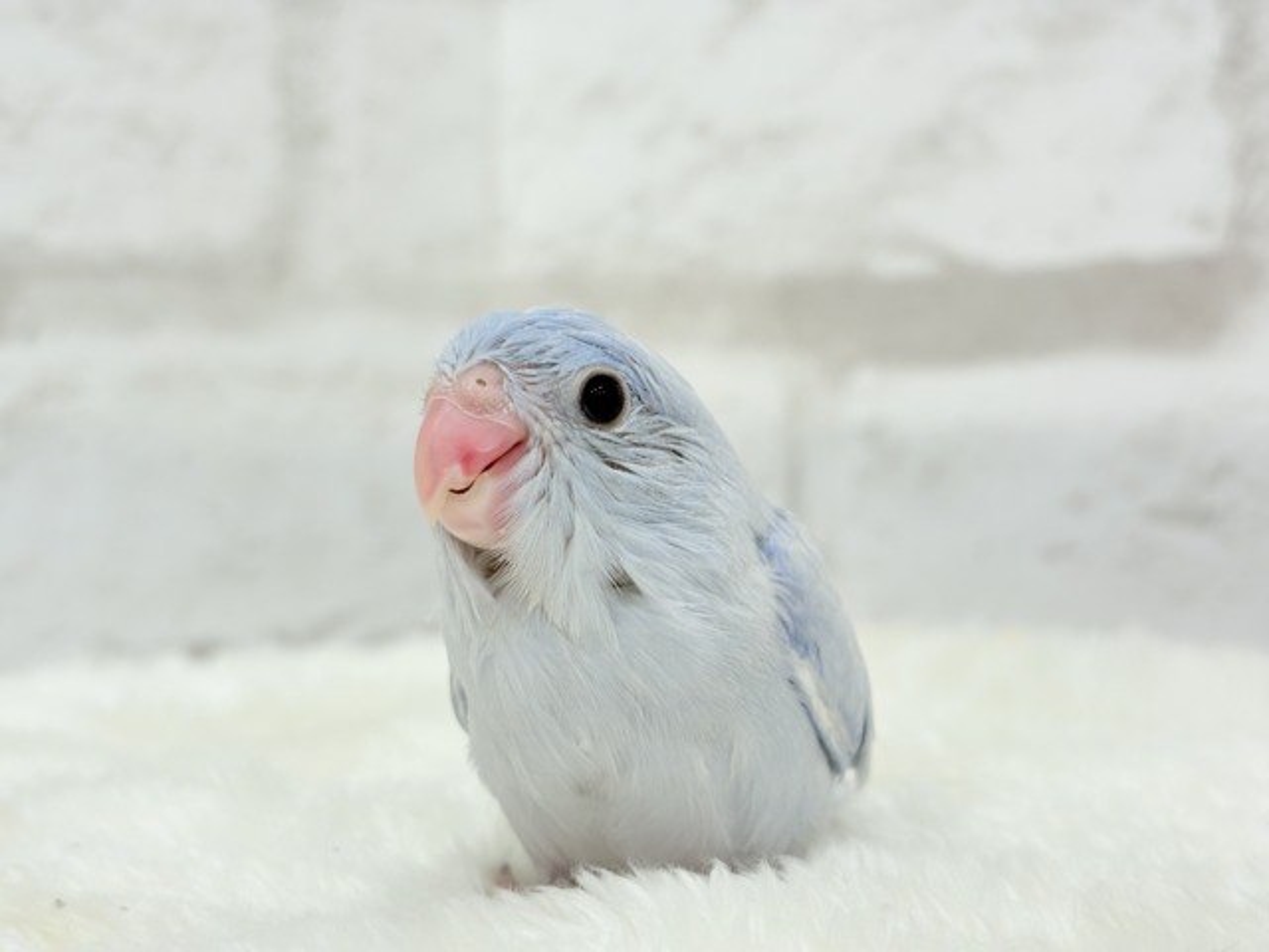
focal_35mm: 52
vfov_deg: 28.0
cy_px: 476
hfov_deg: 36.8
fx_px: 1906
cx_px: 634
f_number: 1.6
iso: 50
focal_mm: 5.96
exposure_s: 1/100
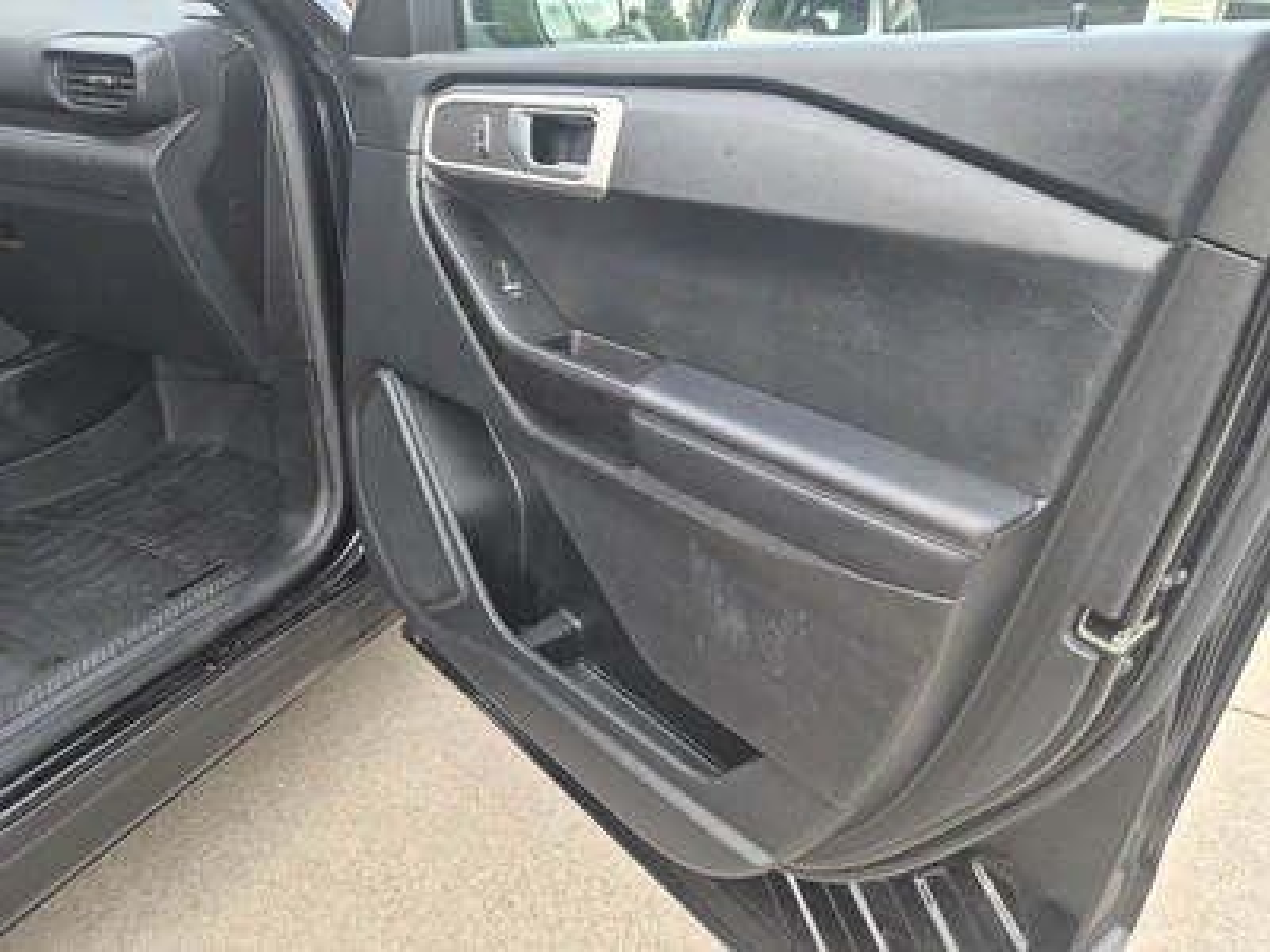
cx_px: 635
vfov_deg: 58.9
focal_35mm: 23
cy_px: 476
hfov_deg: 73.9
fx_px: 844
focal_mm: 5.4
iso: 100
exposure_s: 1/180
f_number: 1.8
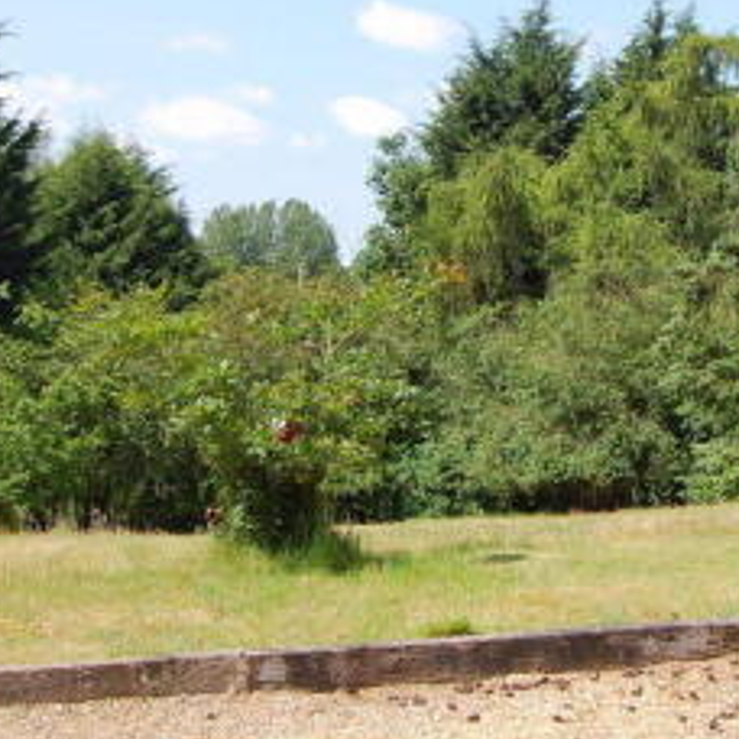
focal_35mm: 66
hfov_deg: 25.4
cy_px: 204
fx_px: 1594
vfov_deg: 25.8
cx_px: 648
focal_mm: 18
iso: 200
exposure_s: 1/250
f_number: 8
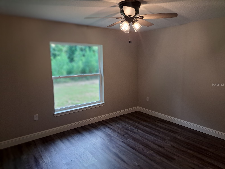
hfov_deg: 71.6
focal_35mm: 24
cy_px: 84
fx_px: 156
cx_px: 112
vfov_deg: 56.8
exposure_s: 1/60
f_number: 1.8
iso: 80
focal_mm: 5.23
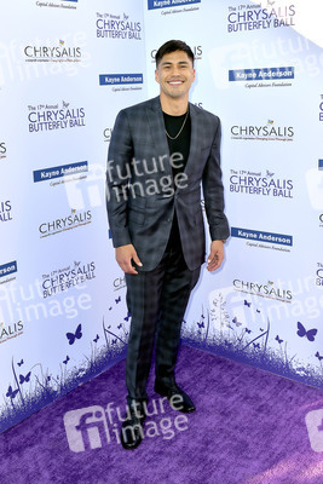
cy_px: 242
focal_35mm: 32
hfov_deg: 41.1
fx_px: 430
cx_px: 162
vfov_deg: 58.7
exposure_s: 1/250
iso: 200
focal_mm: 32
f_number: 6.3
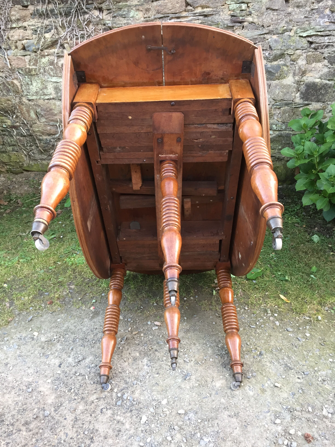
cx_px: 168
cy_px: 224
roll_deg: +2.1
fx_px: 374
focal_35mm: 29
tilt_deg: -28.6
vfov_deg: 61.7
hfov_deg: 48.2
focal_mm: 4.15
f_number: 2.2
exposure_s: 1/33
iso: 100
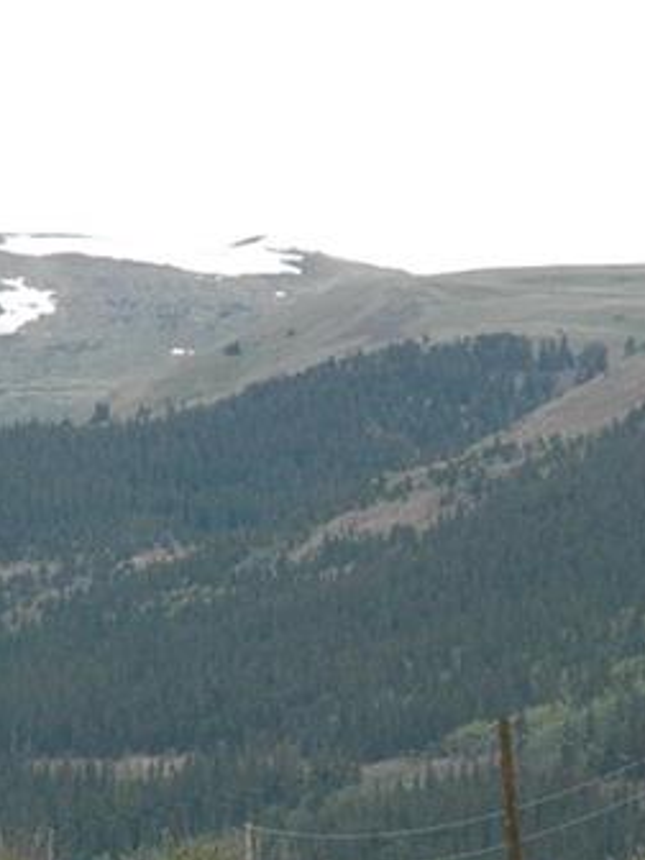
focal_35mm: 307
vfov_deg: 6.4
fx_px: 7627
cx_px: 440
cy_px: 815
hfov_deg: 4.8
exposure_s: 1/80
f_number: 16
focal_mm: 70
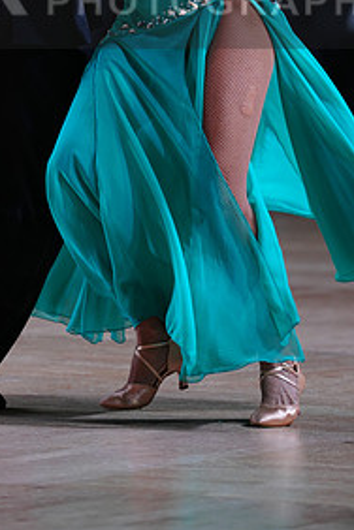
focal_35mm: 374
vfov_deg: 5.5
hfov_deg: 3.7
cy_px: -13
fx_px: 5516
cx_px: 161
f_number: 2.8
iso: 500
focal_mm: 182
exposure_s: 1/500
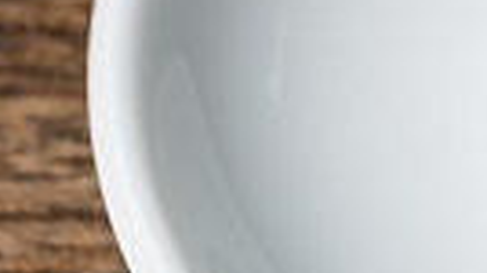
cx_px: 672
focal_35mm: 247
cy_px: -66
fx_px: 3186
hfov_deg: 8.6
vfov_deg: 4.9
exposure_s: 1/100
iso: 200
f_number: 6.3
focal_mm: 35
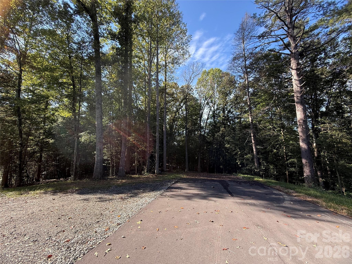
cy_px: 132
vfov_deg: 85.7
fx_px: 142
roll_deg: +0.2
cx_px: 176
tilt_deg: +7.8
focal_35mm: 14
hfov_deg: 102.1
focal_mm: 2.22
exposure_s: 1/266
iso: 64
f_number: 2.2
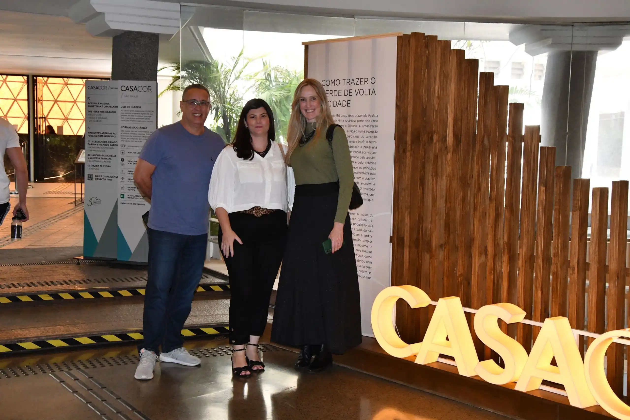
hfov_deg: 38.2
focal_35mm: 52
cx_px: 315
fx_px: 910
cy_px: 210
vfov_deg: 26.0
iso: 3200
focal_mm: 35
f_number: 7.1
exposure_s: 1/250
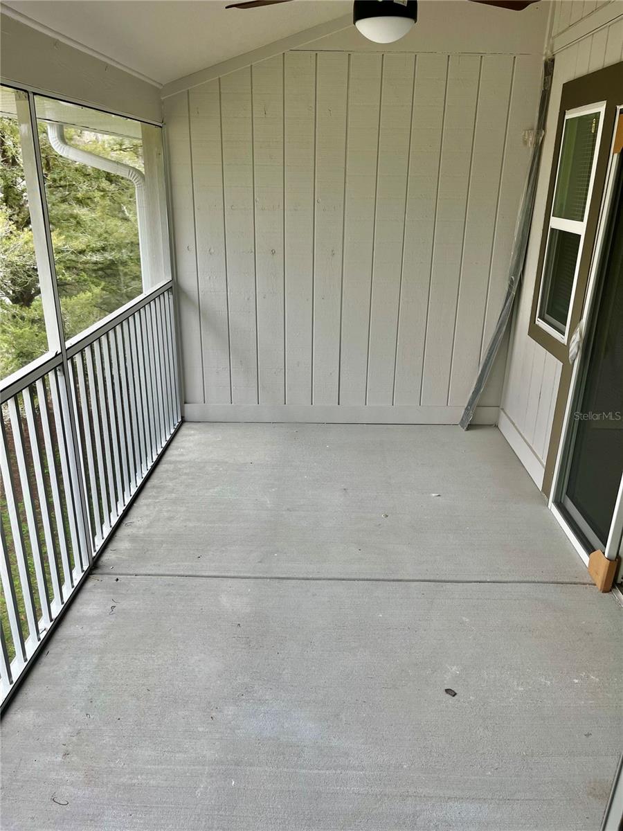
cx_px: 312
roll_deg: -1.0
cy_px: 416
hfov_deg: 53.1
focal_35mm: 26
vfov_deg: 67.3
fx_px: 624
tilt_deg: -20.4
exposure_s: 1/120
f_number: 1.6
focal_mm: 5.1
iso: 40
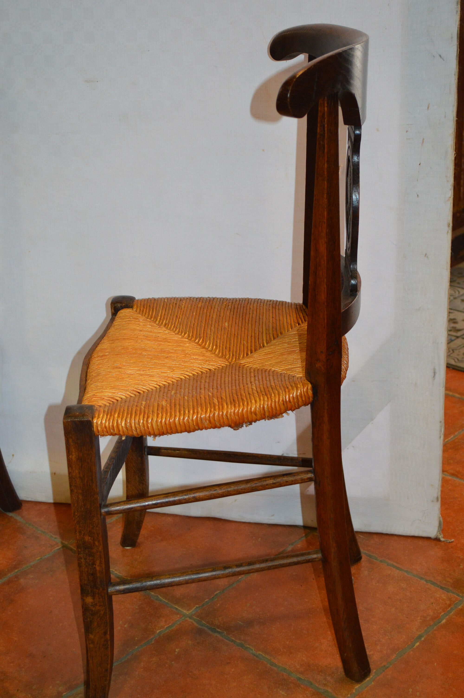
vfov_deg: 37.9
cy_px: 349
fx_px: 1017
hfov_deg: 25.7
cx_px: 232
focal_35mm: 52
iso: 1100
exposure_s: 1/60
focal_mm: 35
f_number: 5
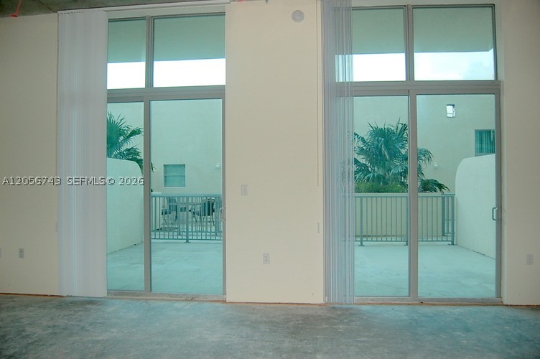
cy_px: 180
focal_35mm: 27
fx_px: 405
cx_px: 270
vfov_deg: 47.8
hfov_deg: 67.4
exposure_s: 1/60
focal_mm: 18
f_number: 3.5
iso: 400
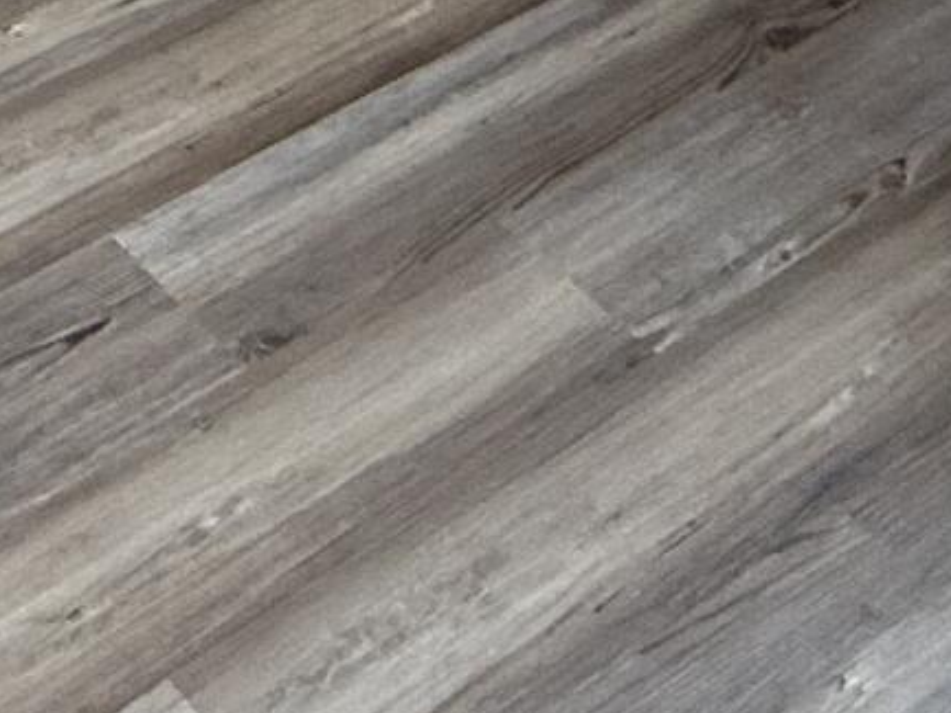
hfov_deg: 19.3
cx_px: -121
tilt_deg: -22.0
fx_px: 2666
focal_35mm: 97
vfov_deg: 12.6
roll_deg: -1.0
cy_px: -875
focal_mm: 2.22
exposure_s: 1/120
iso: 200
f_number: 2.2
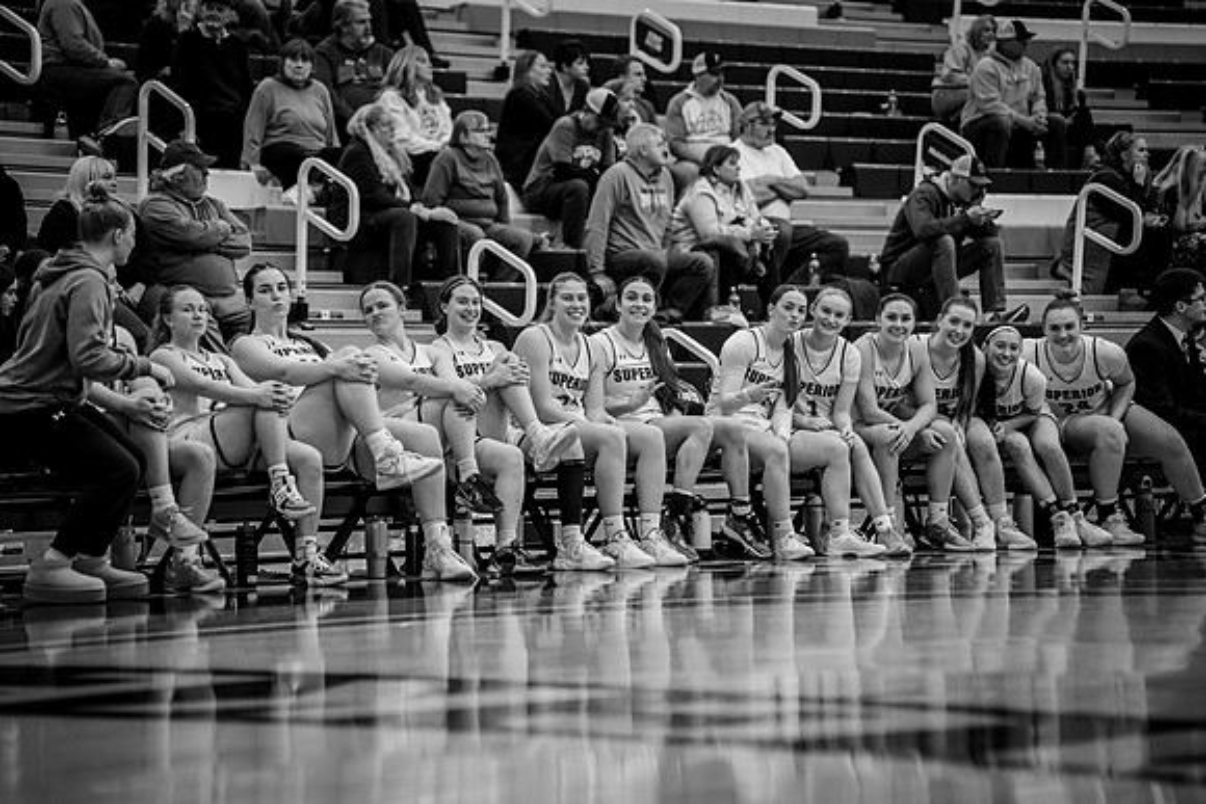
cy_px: 402
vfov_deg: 10.9
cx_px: 603
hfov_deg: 16.3
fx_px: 4222
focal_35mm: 126
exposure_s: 1/640
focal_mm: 126
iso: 1600
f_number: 2.8
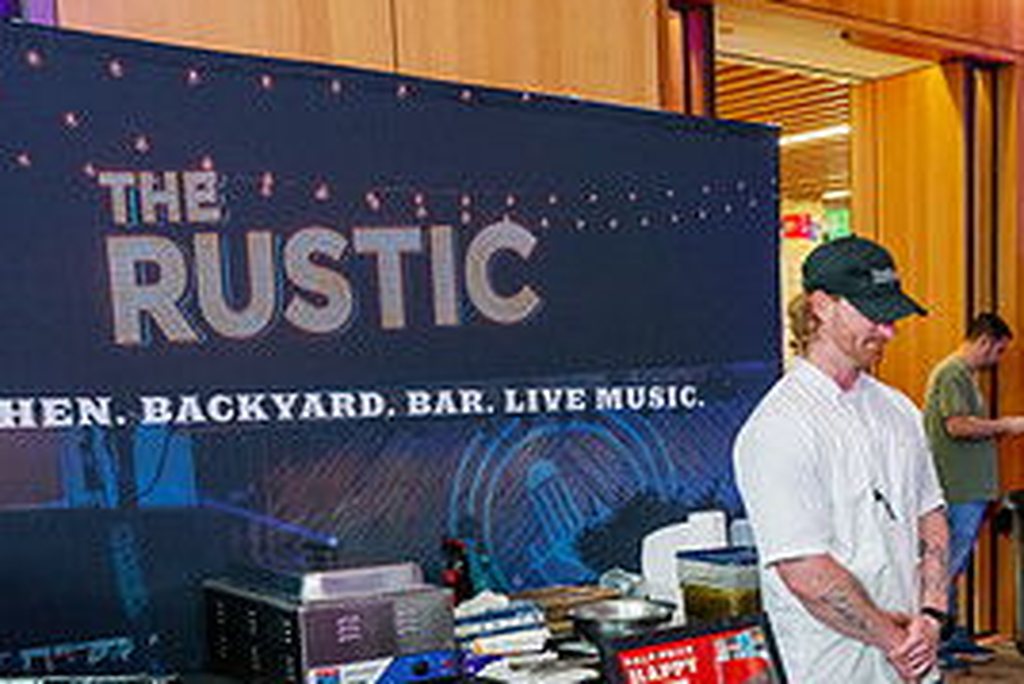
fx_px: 1480
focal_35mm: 52
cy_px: 606
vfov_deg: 25.3
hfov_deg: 36.7
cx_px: 833
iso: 2000
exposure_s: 1/100
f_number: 6.3
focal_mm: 24
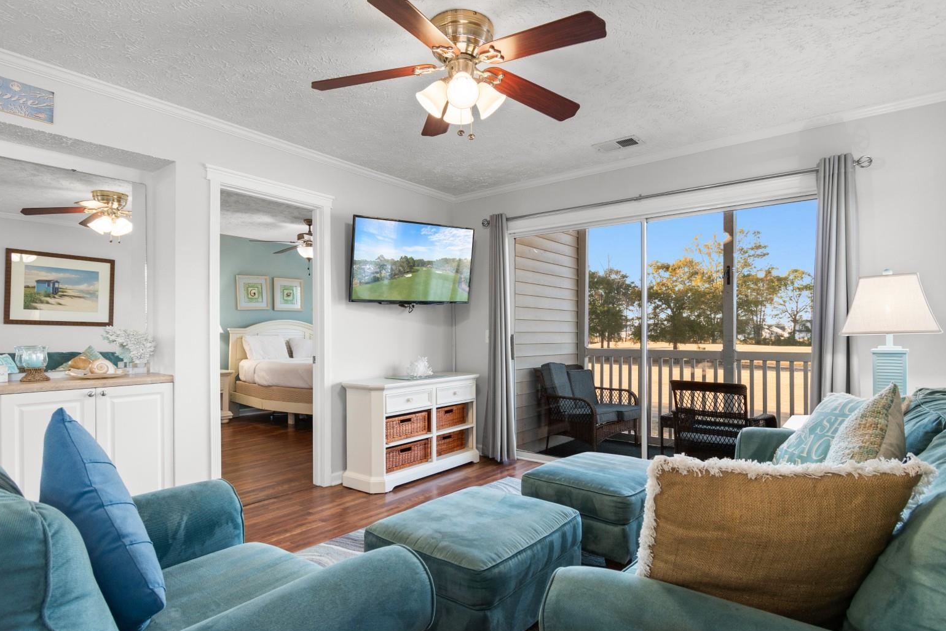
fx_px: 526
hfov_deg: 84.0
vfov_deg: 61.9
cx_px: 463
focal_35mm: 20
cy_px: 331
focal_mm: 13
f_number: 4.8
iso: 100
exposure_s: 1/2
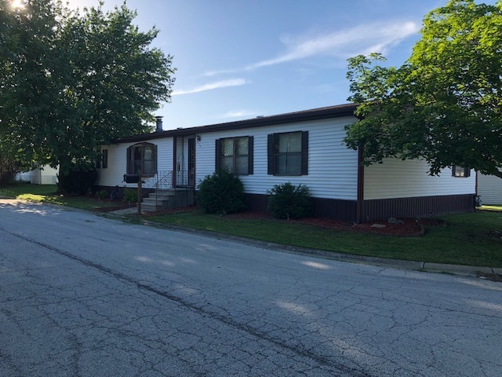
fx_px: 406
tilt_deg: -1.6
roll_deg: -0.4
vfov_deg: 49.7
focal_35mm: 28
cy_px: 188
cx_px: 251
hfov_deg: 63.4
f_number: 1.8
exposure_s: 1/889
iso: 20
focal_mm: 3.99
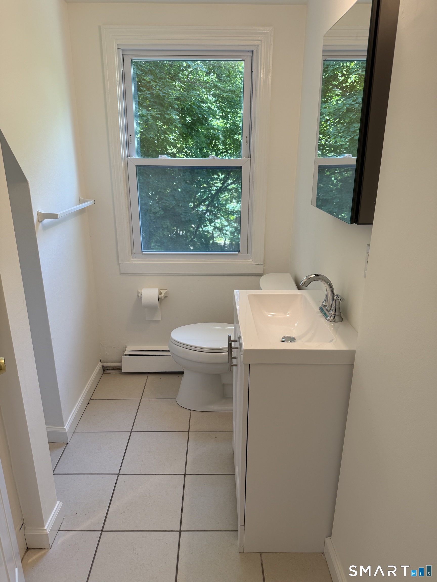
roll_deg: -0.7
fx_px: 404
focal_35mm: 24
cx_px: 218
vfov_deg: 71.6
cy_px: 291
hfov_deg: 56.8
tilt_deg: -16.7
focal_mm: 6.76
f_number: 1.78
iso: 100
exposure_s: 1/120
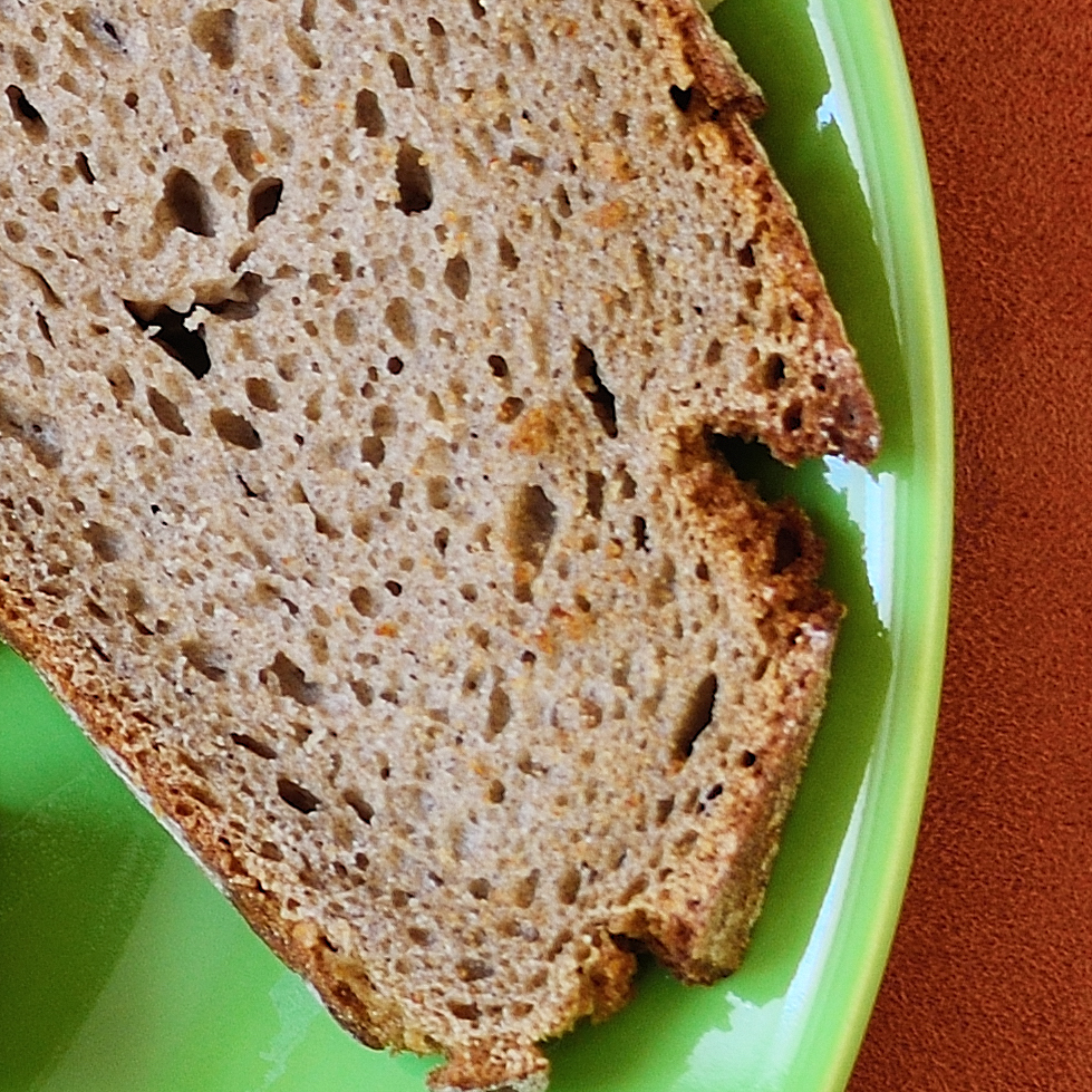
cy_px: 480
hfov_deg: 7.6
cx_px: -849
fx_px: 7999
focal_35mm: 224
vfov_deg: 7.8
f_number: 4.5
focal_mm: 35
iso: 100
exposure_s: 1/8
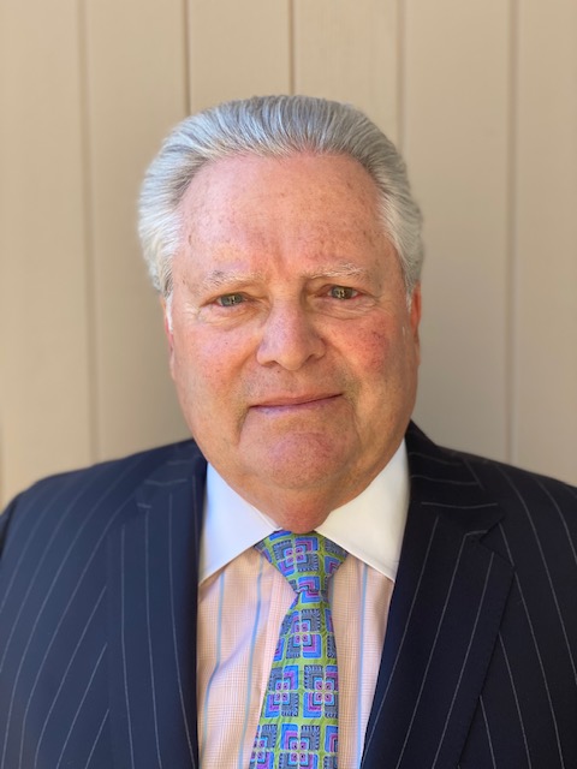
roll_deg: +0.6
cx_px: 288
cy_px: 384
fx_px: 1156
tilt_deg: -4.2
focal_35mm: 52
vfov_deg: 36.8
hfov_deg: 28.0
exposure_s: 1/186
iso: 20
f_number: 2
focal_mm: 6
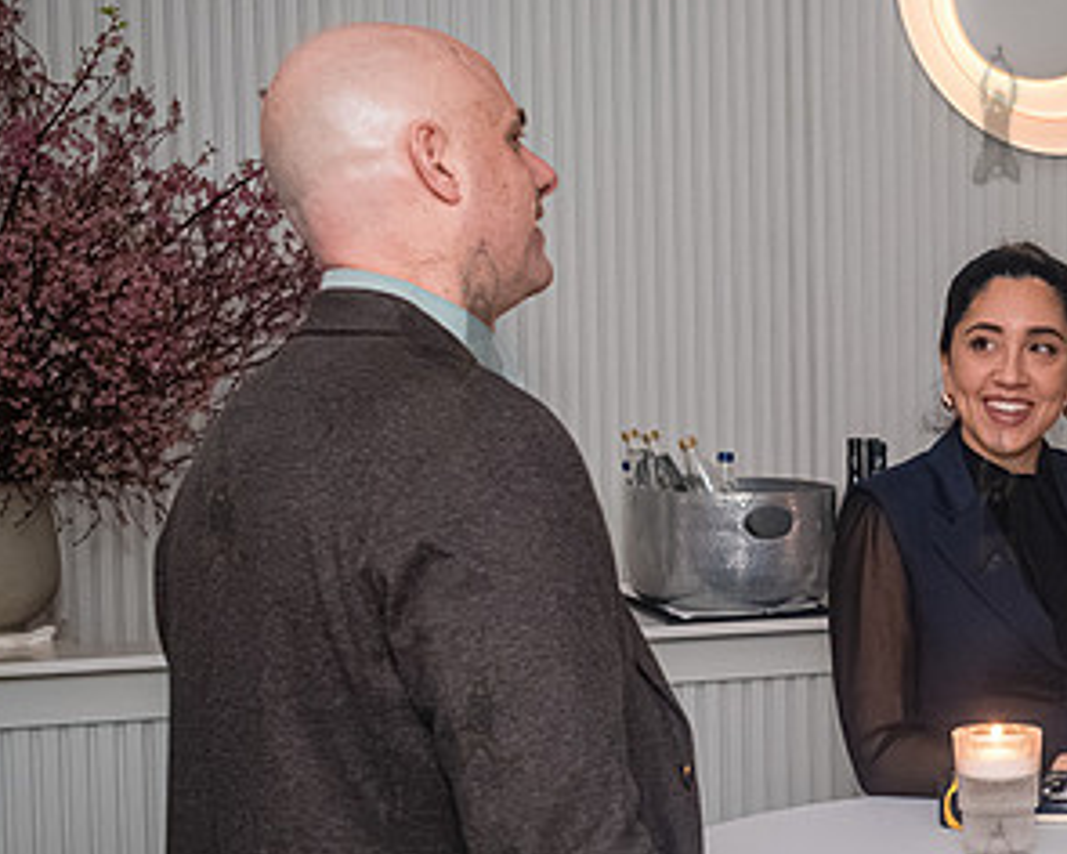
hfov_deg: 24.4
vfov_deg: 20.7
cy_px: 519
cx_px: 1108
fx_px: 2337
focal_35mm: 74
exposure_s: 1/320
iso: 6400
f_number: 4.5
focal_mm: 35
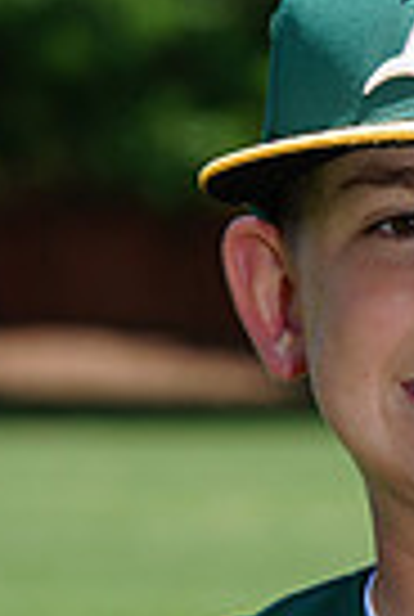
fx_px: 13335
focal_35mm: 777
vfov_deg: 2.6
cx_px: 515
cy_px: 814
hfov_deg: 1.8
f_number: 10
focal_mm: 184
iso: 200
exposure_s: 1/200
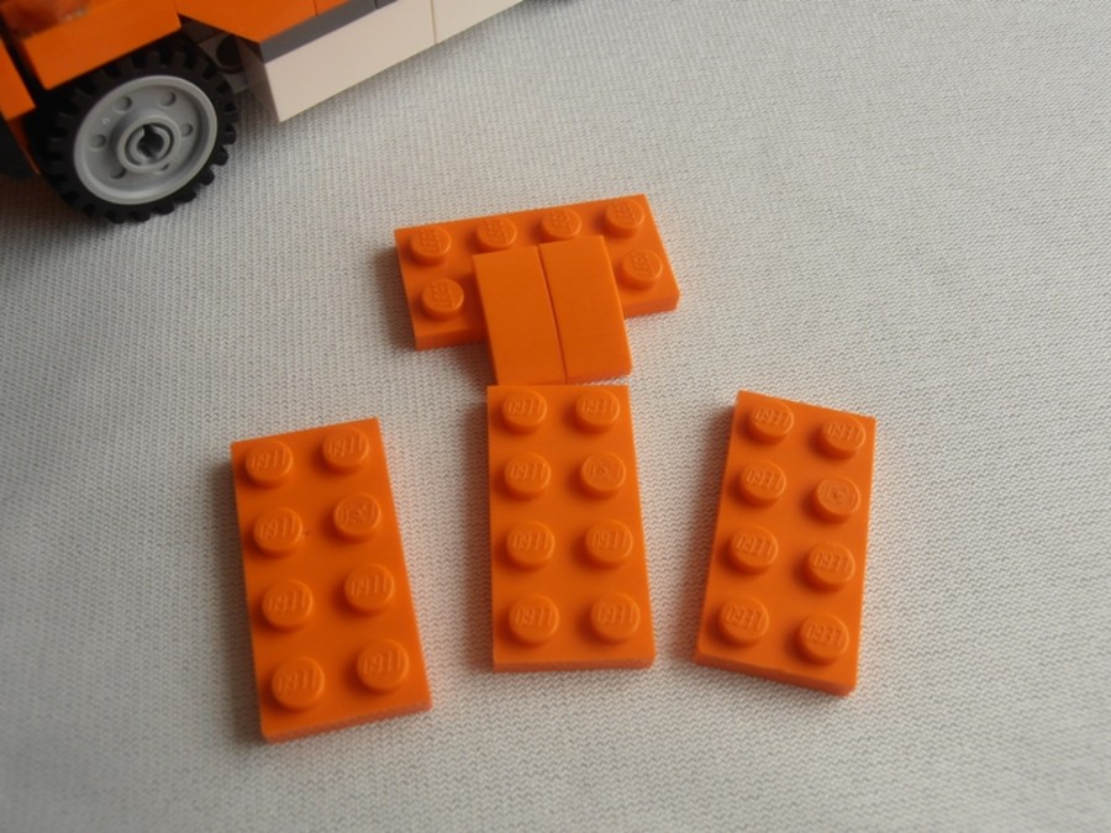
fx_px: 1188
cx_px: 556
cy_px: 416
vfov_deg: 38.7
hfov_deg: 50.1
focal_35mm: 37
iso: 80
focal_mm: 6.61
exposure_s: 1/40
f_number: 3.9
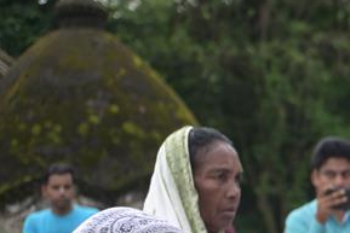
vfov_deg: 9.9
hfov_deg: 14.3
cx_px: 507
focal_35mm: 135
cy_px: 314
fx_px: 1313
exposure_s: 1/320
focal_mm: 38
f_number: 3.5
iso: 125
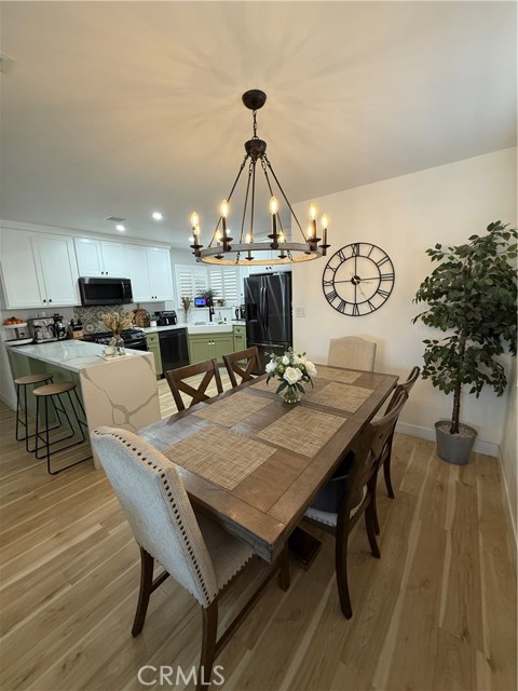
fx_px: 279
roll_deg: +1.2
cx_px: 259
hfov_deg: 85.7
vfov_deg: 102.1
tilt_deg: -10.6
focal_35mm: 14
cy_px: 346
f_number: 2.2
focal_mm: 2.22
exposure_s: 1/60
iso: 250
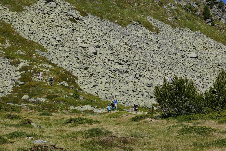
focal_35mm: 65
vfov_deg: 21.0
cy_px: 76
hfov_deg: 30.9
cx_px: 113
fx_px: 408
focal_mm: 29.3
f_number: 5.6
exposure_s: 1/1300
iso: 200
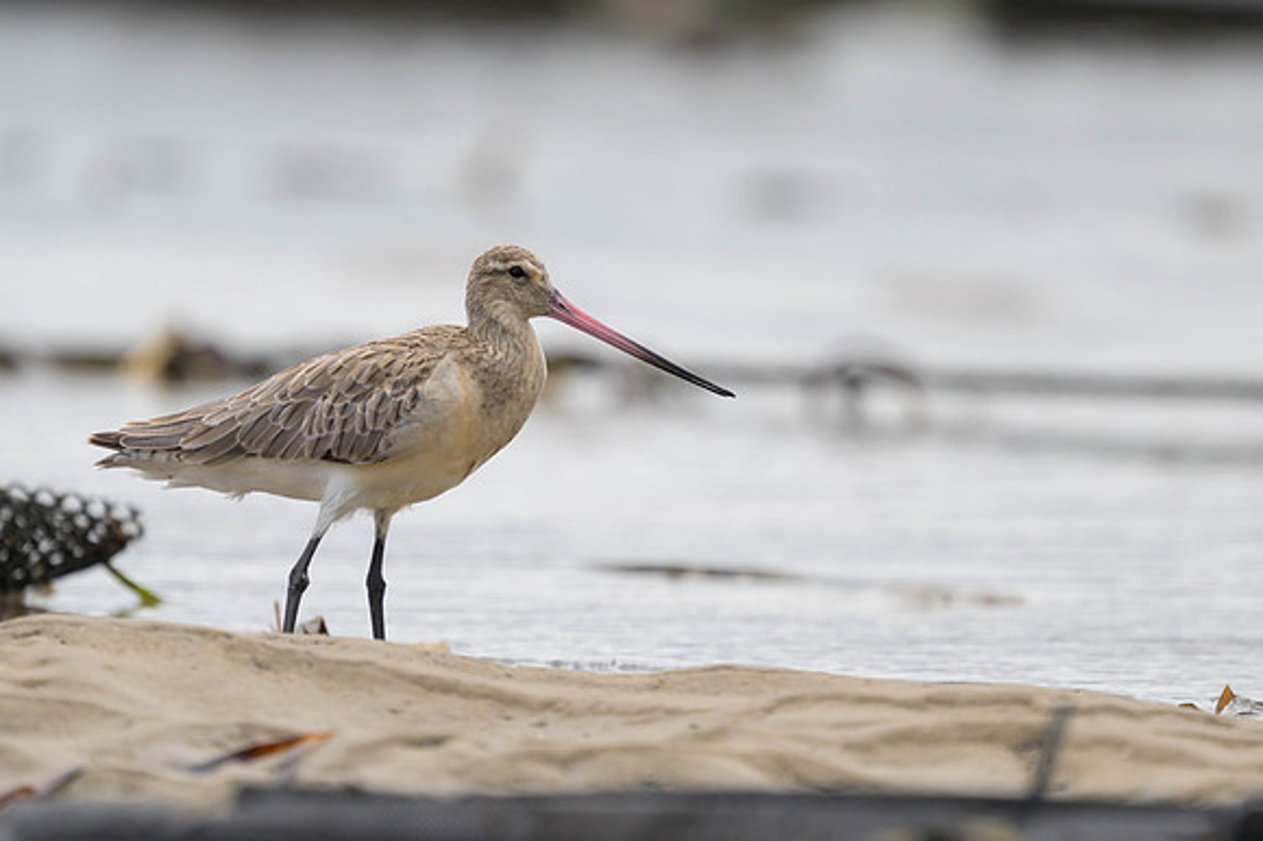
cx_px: 555
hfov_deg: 1.9
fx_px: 37314
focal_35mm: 1064
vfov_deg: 1.3
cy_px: 371
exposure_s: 1/2000
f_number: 4
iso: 250
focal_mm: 560
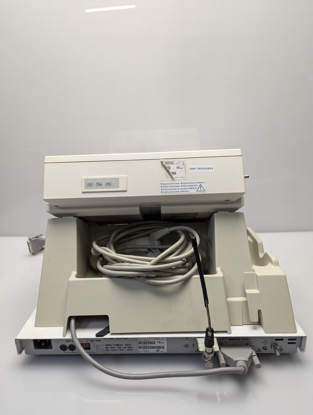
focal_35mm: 24
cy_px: 208
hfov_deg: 56.9
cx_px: 156
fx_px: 289
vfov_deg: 71.5
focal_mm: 6.81
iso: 84
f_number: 1.85
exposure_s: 1/100
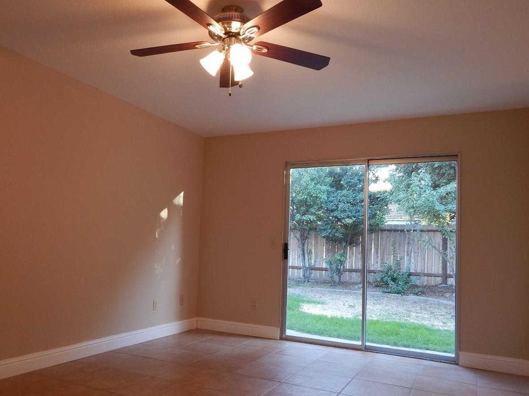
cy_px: 225
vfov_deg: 49.6
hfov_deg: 63.3
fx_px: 428
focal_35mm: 28
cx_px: 236
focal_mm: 4
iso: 140
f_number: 3
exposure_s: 1/30
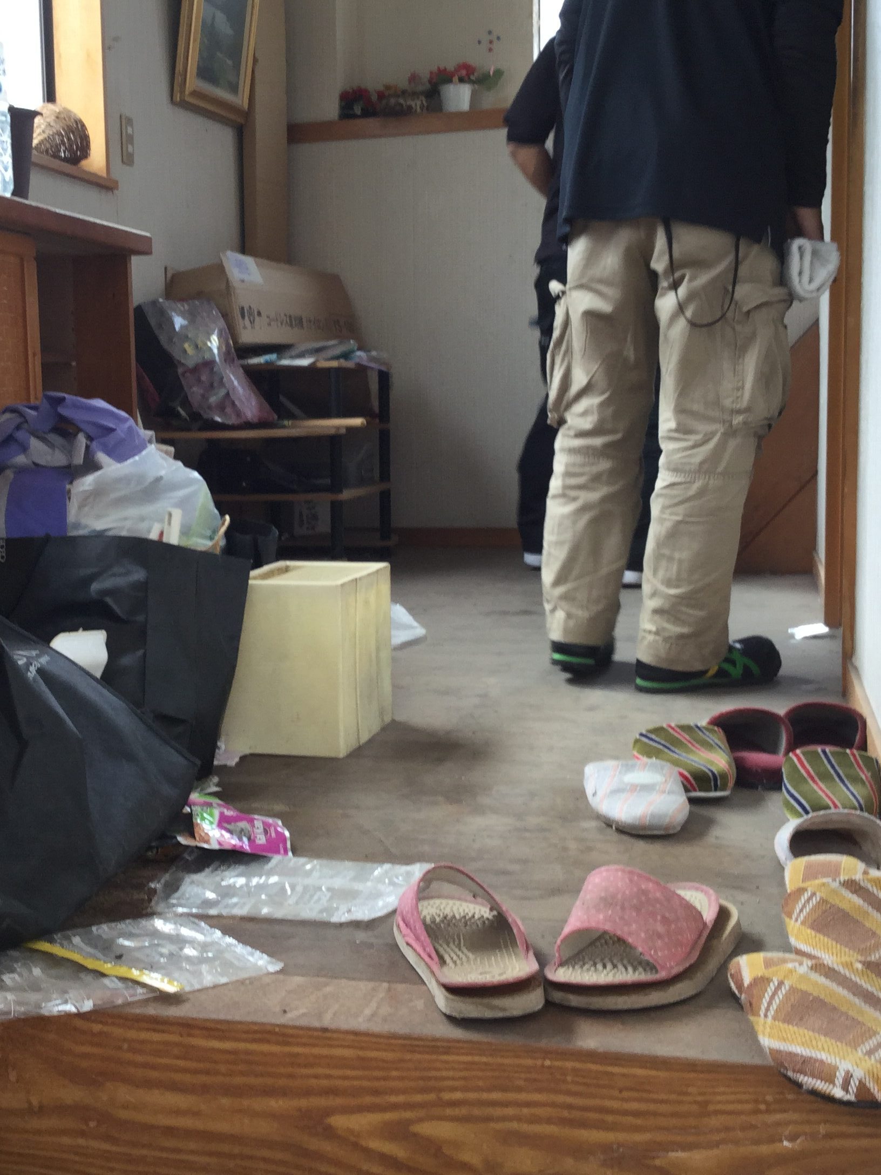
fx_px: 1052
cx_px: 440
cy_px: 588
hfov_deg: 45.4
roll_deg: +1.0
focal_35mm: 31
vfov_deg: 58.4
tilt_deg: -5.7
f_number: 2.4
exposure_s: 1/30
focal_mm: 3.3
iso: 25
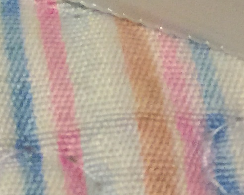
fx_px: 1350
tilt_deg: -47.4
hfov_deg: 9.5
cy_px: -179
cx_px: -268
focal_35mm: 187
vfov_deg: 7.9
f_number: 2.2
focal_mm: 4.15
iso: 100
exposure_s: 1/10
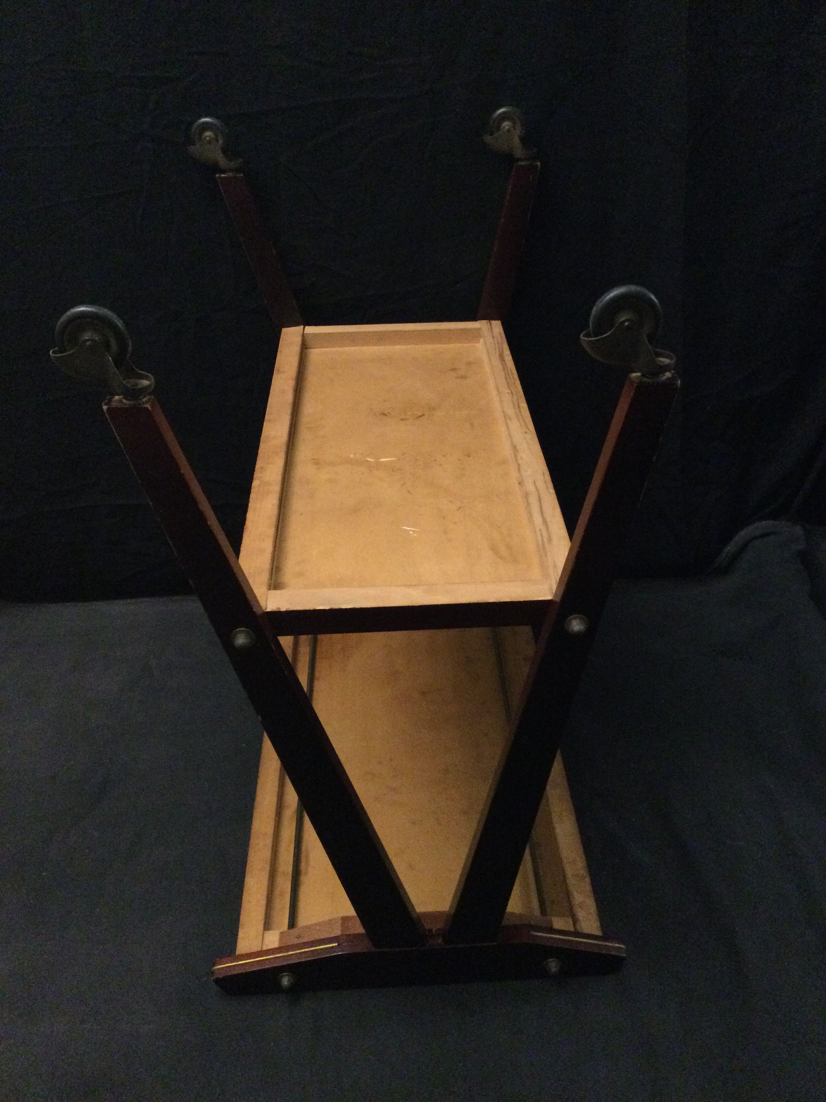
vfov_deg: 58.4
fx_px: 986
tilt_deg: -31.4
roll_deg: +1.7
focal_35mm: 31
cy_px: 551
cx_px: 413
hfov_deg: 45.4
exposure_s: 1/17
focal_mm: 3.3
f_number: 2.4
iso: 320
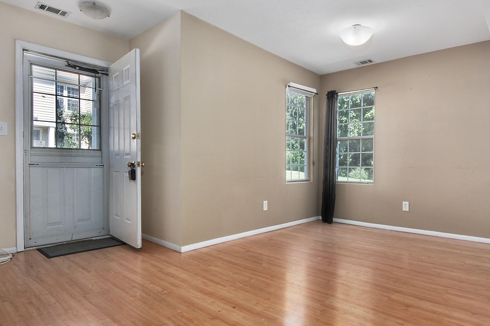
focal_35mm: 21
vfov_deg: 60.5
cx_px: 254
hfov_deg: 82.5
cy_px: 164
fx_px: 279
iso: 200
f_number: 22
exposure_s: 1/25
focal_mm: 13
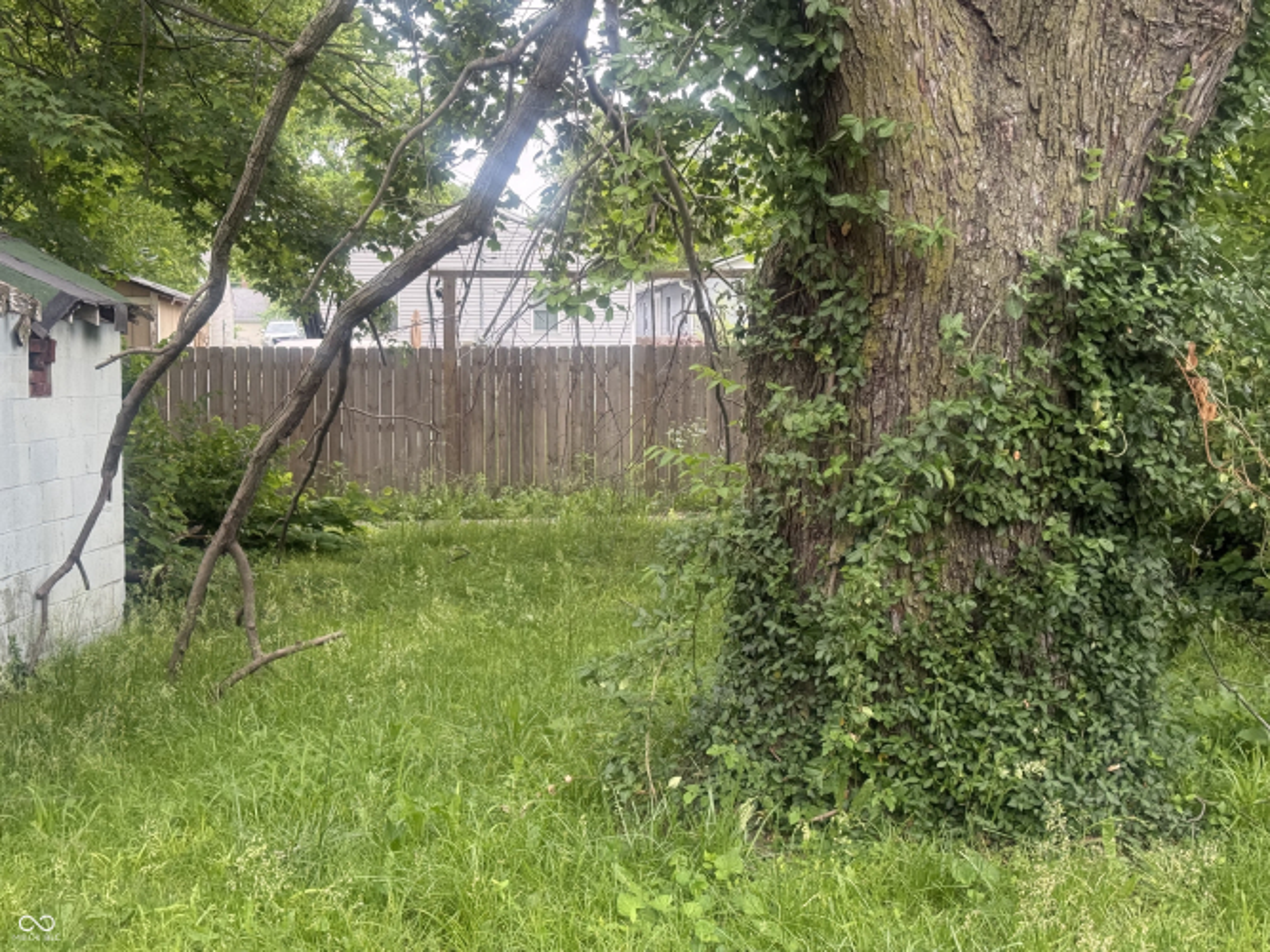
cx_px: 635
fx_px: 1761
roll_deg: +0.9
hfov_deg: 39.7
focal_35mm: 48
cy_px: 476
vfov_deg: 30.3
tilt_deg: -4.1
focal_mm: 6.76
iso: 100
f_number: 1.78
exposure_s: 1/452
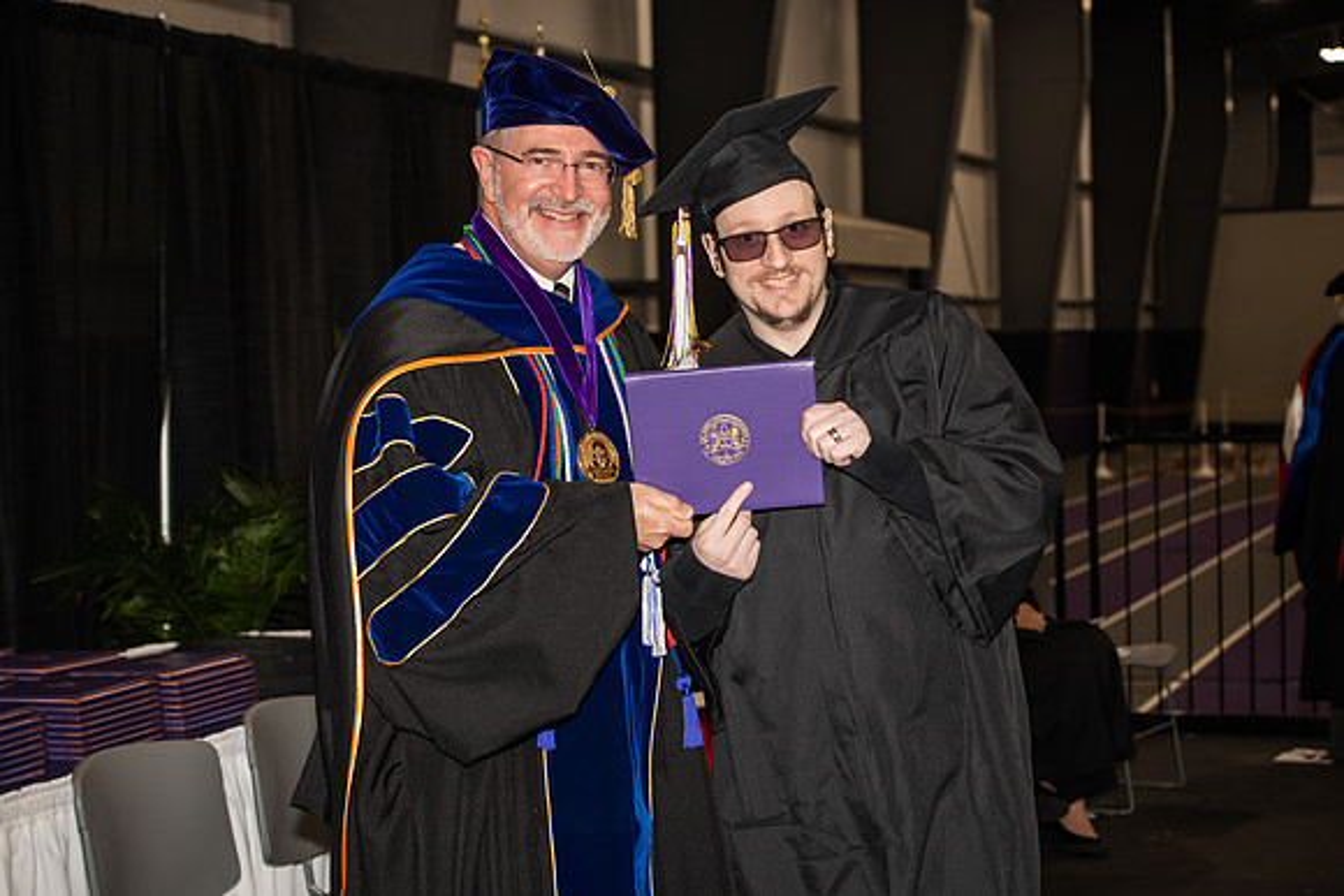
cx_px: 672
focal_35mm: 70
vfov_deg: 19.5
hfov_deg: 28.8
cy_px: 448
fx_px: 2614
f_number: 5.6
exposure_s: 1/200
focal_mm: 70
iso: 1000
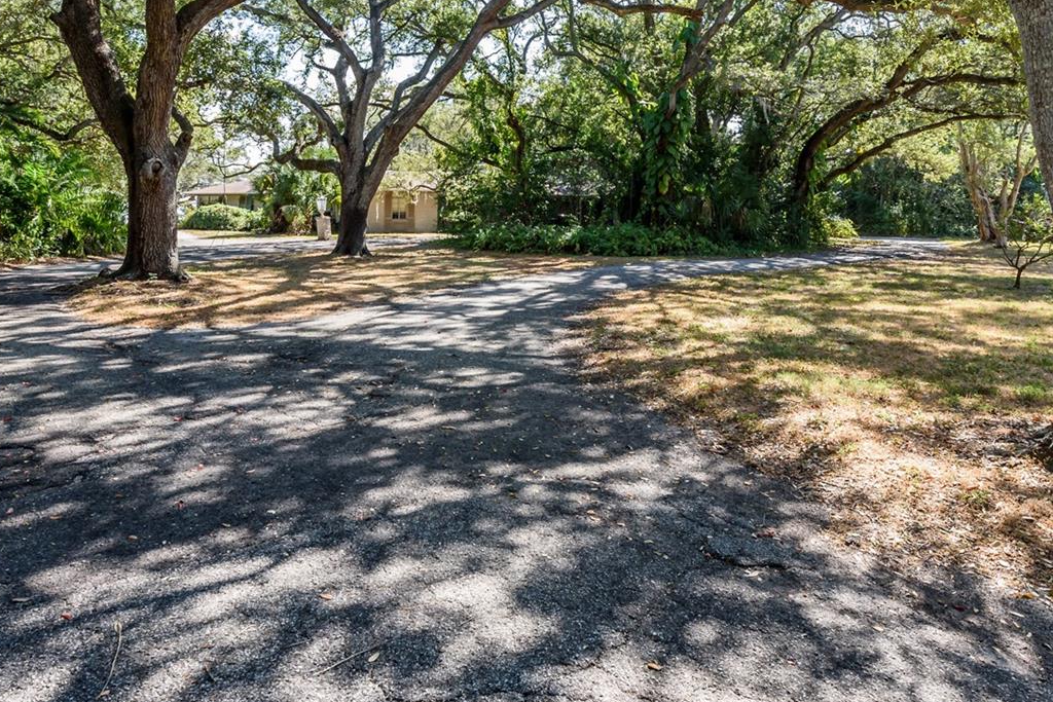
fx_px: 731
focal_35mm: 25
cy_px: 180
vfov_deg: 49.4
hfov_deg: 71.5
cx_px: 528
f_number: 10
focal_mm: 16
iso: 320
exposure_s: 1/60
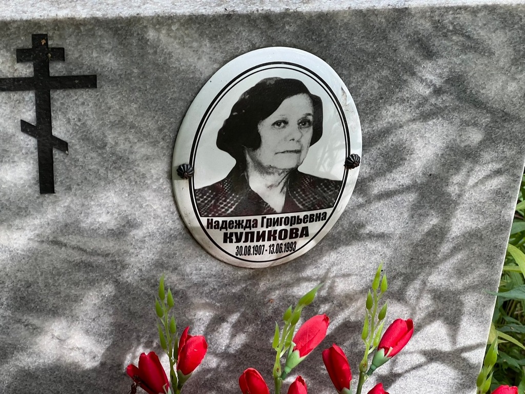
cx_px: 262
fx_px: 1168
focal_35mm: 77
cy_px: 197
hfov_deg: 25.3
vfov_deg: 19.1
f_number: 2.8
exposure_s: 1/99
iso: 80
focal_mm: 9
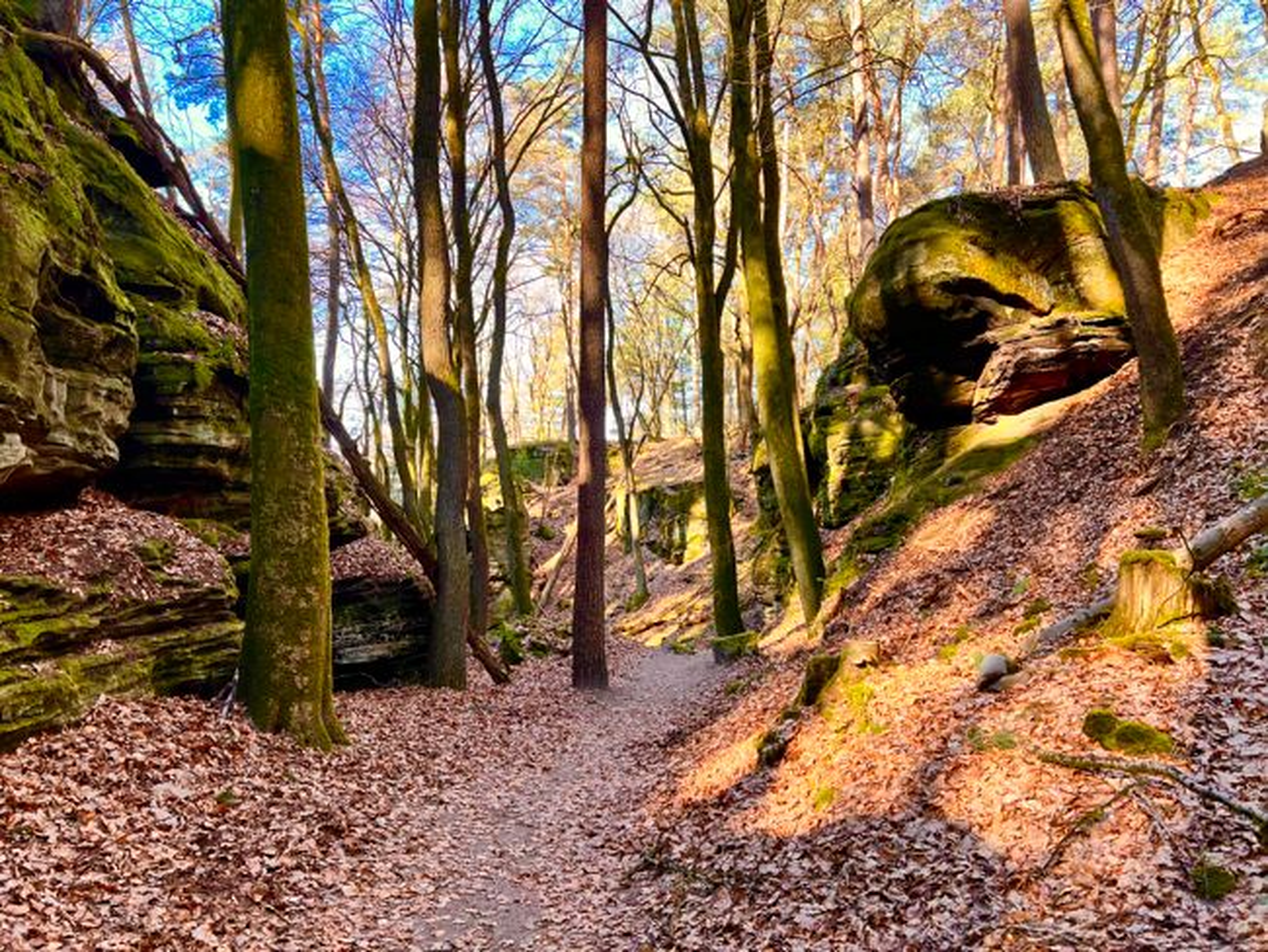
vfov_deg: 53.1
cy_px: 476
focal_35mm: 26
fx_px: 953
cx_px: 634
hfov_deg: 67.3
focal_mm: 5.7
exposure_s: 1/121
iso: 40
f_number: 1.5
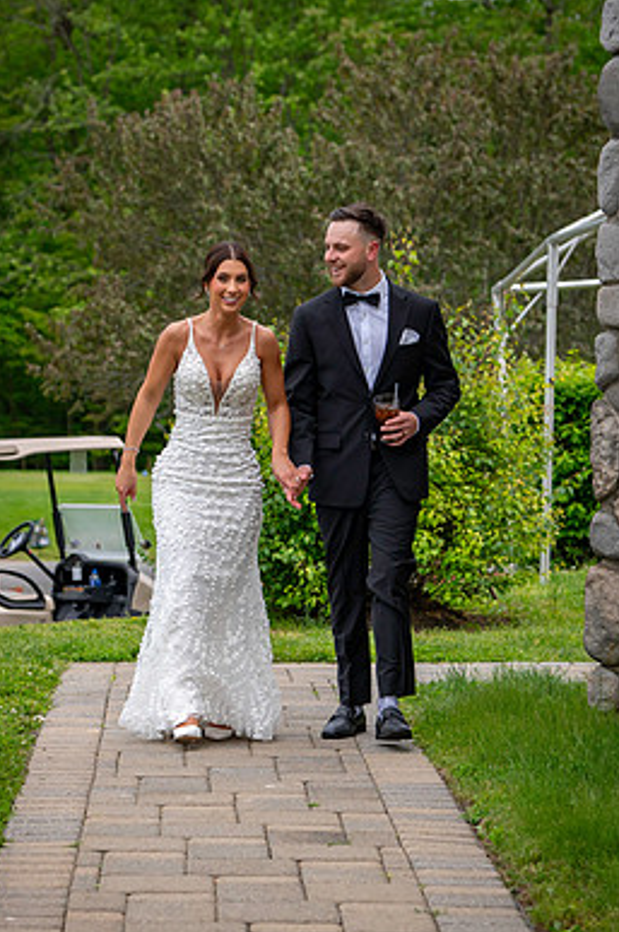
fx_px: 3620
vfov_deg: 14.7
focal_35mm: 140
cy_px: 410
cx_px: 86
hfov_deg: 9.7
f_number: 4
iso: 400
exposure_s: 1/1600
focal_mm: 70
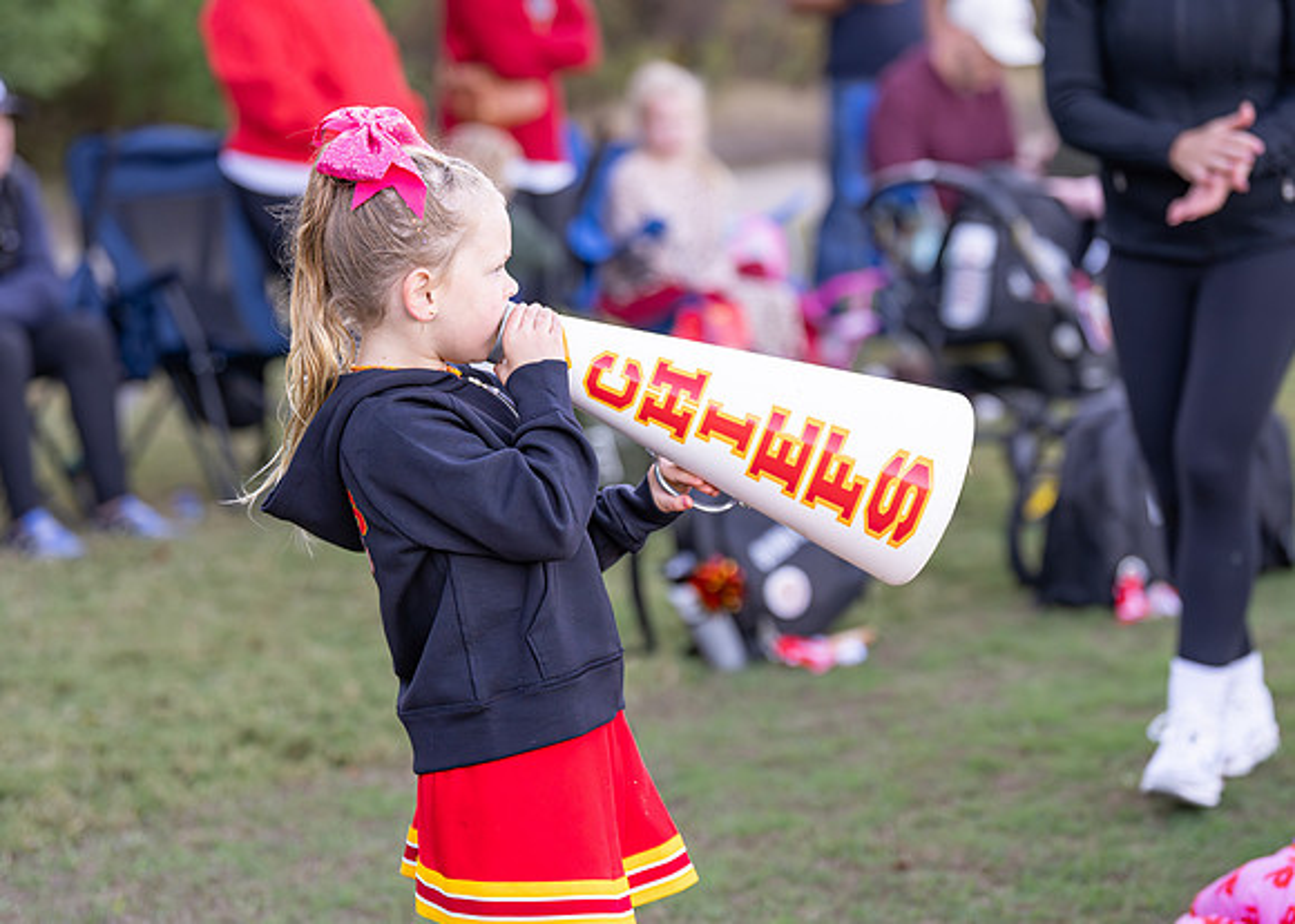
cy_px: 454
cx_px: 641
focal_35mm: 127
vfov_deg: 11.3
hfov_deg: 15.8
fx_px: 4659
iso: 640
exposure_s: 1/1000
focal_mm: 102
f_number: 2.8
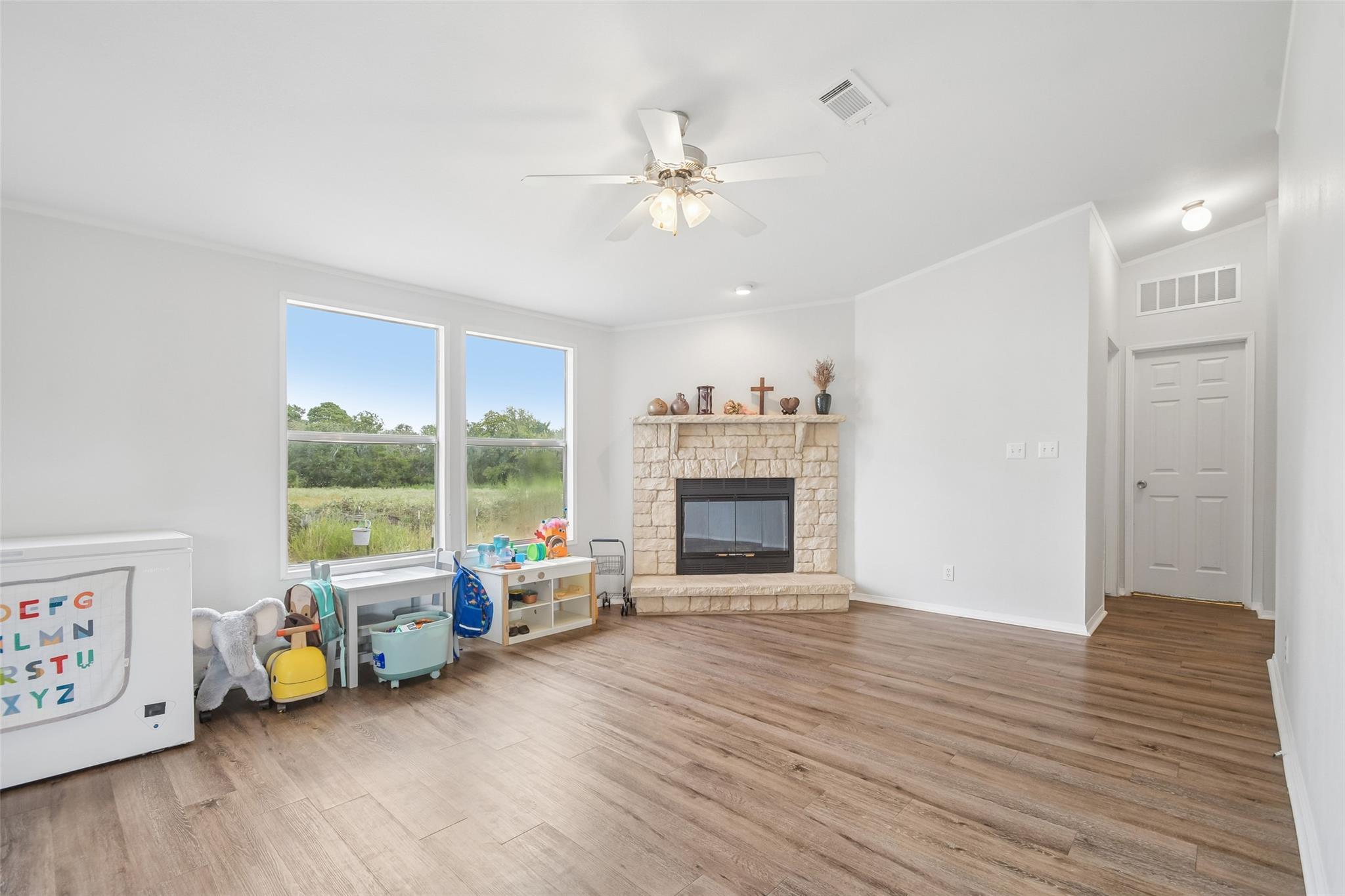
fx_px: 560
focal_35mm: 15
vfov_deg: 77.3
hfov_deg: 100.4
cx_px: 672
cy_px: 448
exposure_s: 1/25
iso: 400
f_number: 8
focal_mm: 10
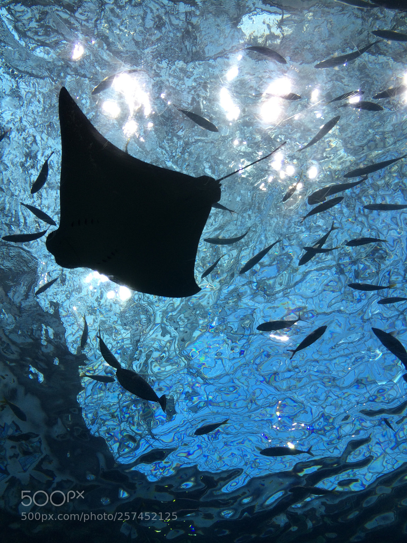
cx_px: 204
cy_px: 272
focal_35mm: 30
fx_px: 470
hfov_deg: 46.8
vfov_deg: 60.0
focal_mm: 4.12
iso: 32
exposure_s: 1/165
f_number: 2.2
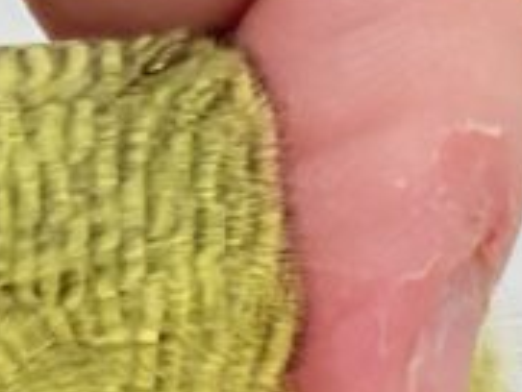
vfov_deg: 4.2
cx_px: 585
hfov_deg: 5.7
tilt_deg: -12.4
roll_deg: -0.2
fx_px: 5191
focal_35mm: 344
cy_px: 1208
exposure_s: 1/100
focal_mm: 5.96
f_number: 1.6
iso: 64
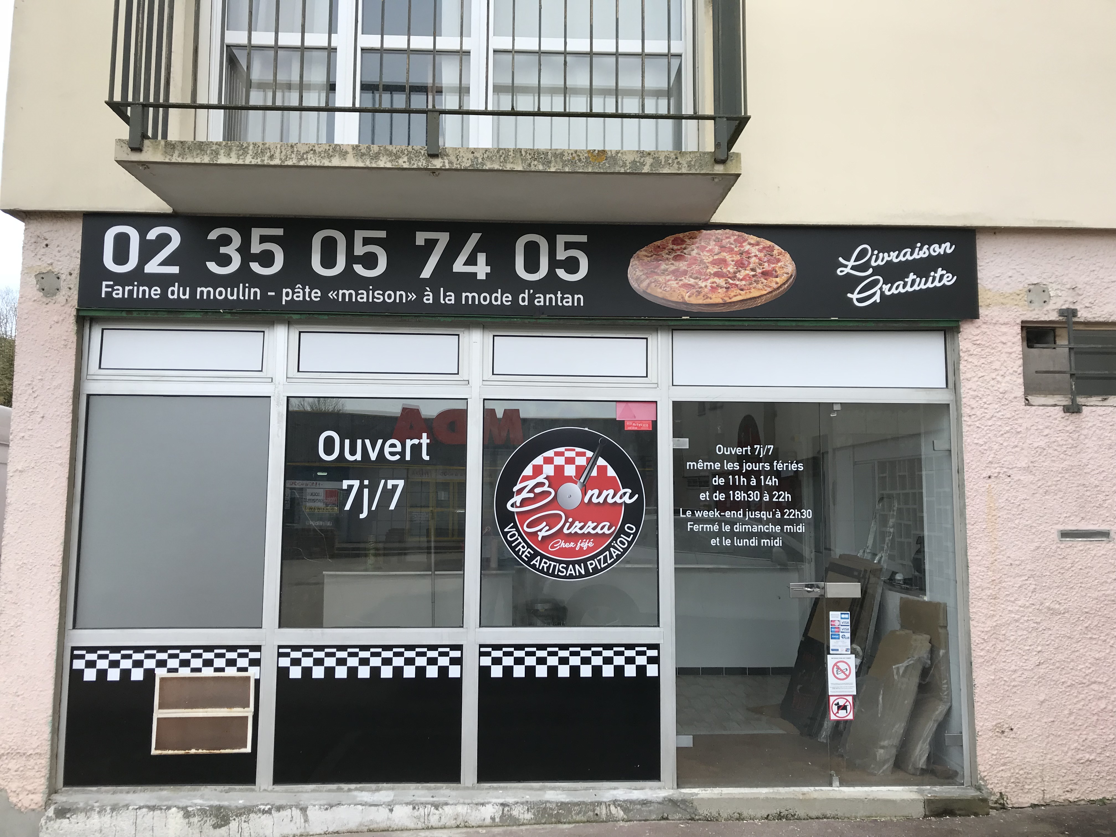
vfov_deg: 49.7
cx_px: 558
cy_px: 418
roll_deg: -0.8
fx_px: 903
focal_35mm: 28
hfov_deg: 63.4
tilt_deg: +4.5
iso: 20
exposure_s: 1/798
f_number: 1.8
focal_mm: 3.99
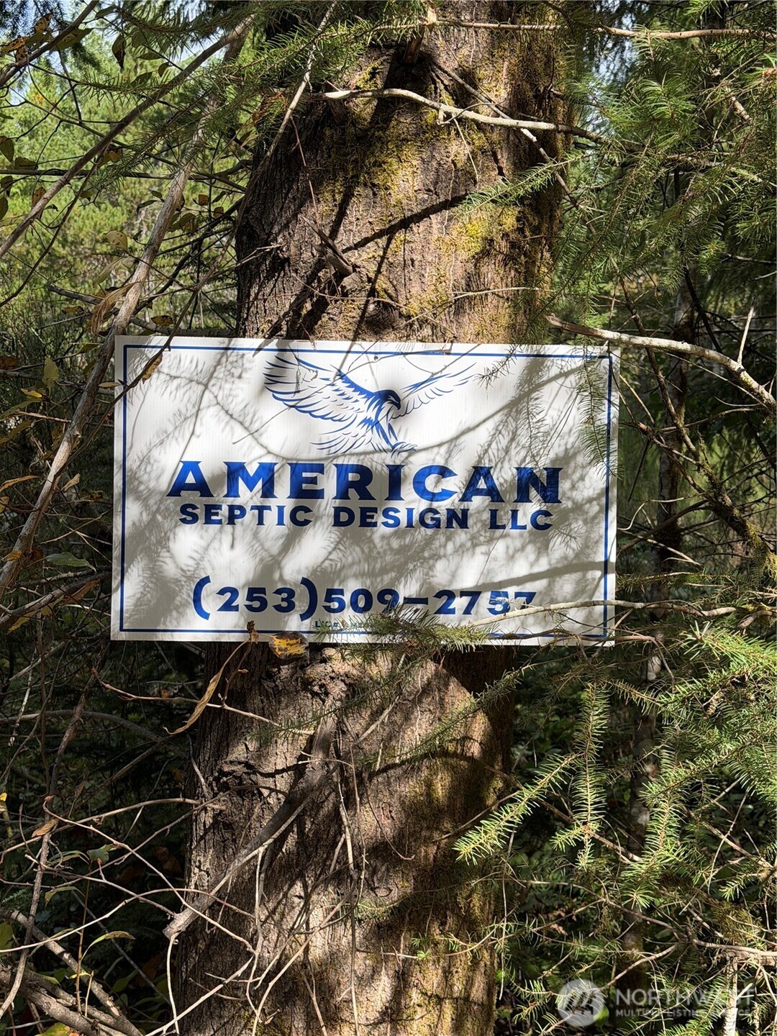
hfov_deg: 30.3
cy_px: 518
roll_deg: +1.7
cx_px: 388
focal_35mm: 48
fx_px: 1437
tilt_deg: +1.6
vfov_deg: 39.7
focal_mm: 6.76
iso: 80
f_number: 1.78
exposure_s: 1/1838
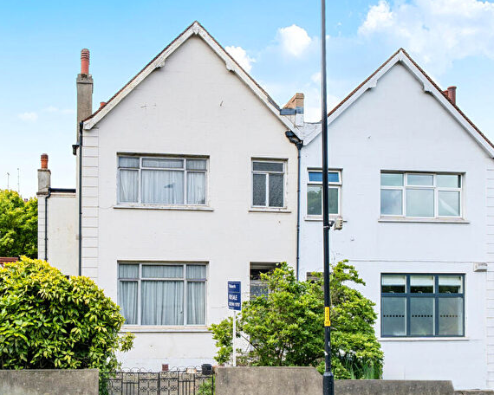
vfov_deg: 39.2
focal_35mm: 38
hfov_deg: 47.9
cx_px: 224
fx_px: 556
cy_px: 200
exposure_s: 1/500
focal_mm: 22
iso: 400
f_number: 8
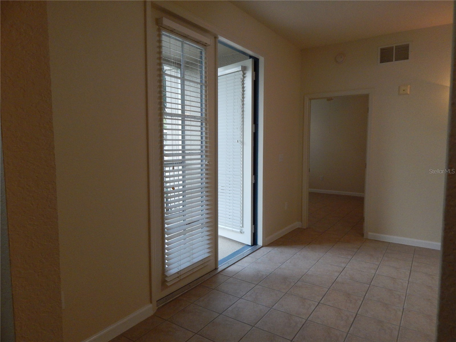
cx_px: 228
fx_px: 290
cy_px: 171
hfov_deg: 76.4
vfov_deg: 61.1
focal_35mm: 22
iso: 125
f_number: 3
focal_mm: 4
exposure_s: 1/50
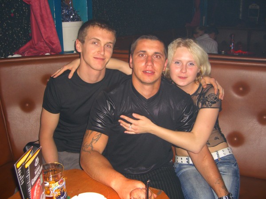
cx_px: 133
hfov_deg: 49.0
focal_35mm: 38
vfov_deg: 37.7
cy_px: 100
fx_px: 292
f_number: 2.8
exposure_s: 1/60
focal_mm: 7.9
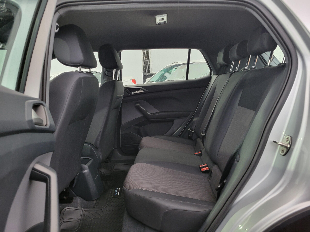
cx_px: 155
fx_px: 233
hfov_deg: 67.3
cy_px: 116
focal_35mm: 26
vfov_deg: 53.1
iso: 200
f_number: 1.8
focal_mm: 5.4
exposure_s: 1/50
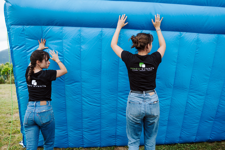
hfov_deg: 59.0
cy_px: 69
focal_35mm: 32
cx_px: 124
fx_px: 198
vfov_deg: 41.4
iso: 200
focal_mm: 28
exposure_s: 1/2000
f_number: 2.8
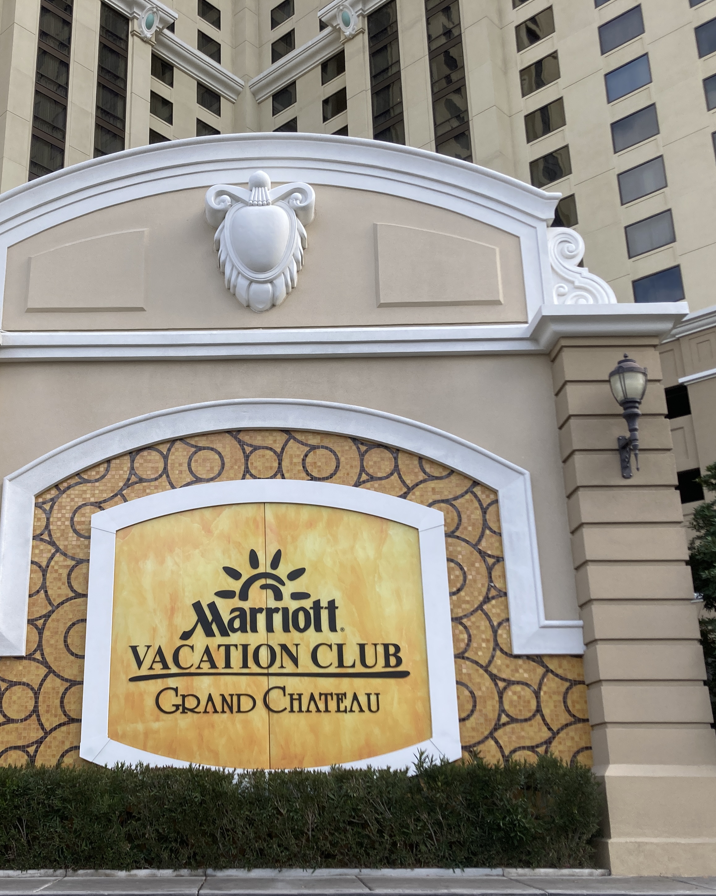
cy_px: 460
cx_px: 223
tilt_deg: +16.8
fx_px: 1007
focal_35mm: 38
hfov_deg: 38.6
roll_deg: +0.3
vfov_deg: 47.9
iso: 20
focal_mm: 3.99
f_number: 1.8
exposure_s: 1/783
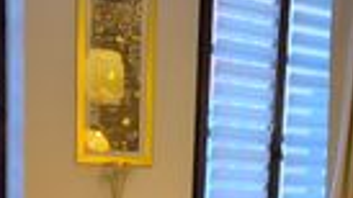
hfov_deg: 33.6
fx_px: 580
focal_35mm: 62
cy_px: 267
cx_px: 224
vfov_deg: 18.0
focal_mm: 1.74
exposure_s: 1/50
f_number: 2.2
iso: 250
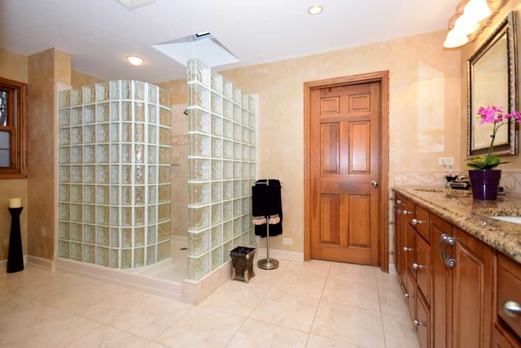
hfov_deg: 92.4
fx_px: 250
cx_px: 260
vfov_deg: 69.7
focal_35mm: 17
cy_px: 174
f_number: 6.3
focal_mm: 11.5
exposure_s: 1/60
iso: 500
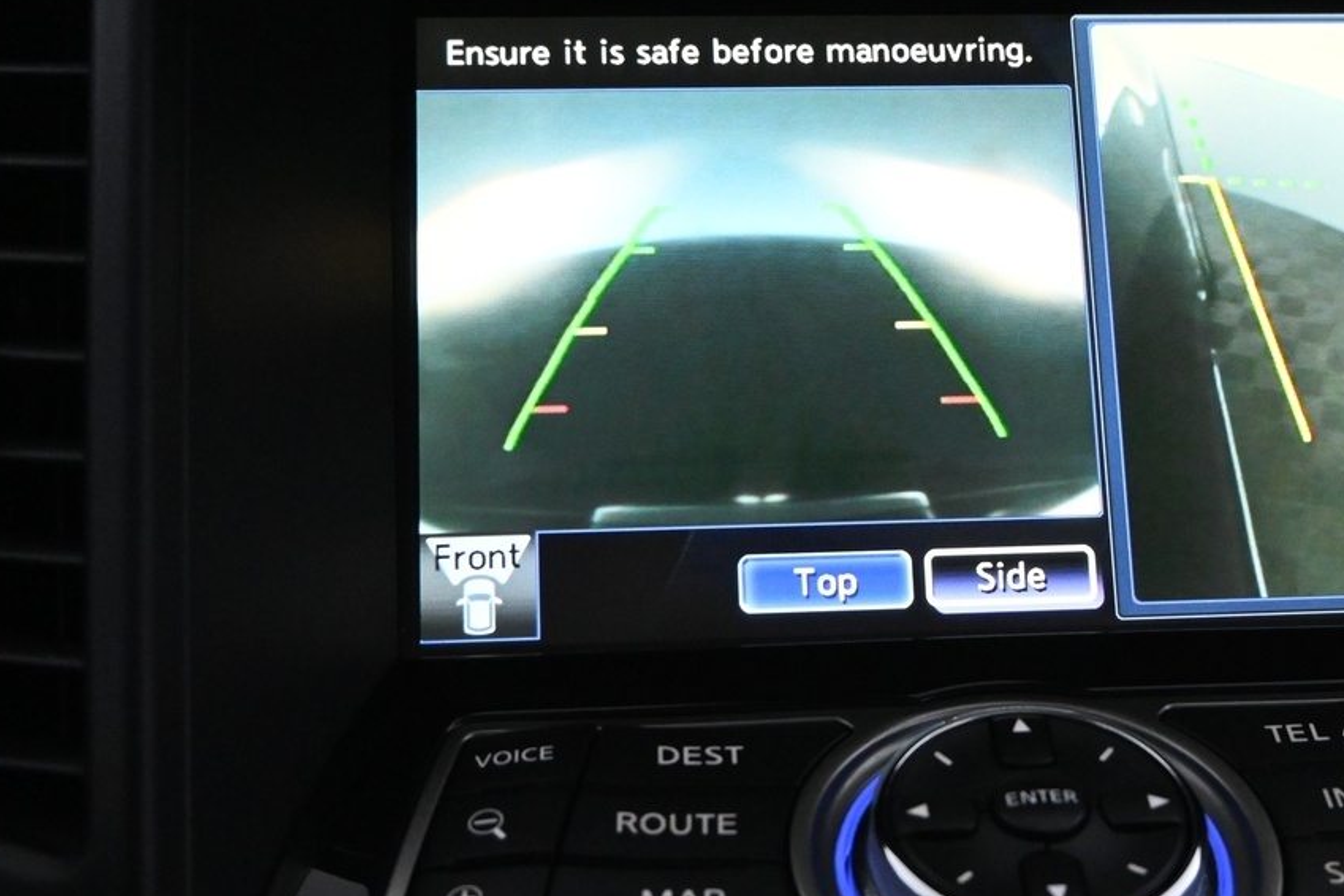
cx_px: 909
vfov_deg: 21.1
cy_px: 453
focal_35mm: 64
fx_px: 2405
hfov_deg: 31.0
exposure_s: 1/80
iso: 3200
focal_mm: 22.5
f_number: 4
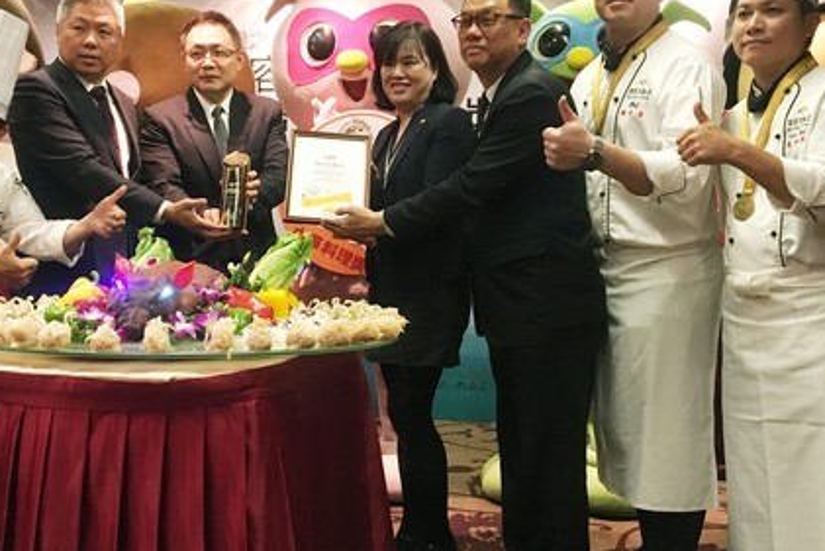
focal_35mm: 43
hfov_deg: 45.2
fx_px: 986
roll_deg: -1.4
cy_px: 245
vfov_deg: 31.2
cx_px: 341
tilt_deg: -0.2
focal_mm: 4.15
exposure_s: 1/20
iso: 200
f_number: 2.2
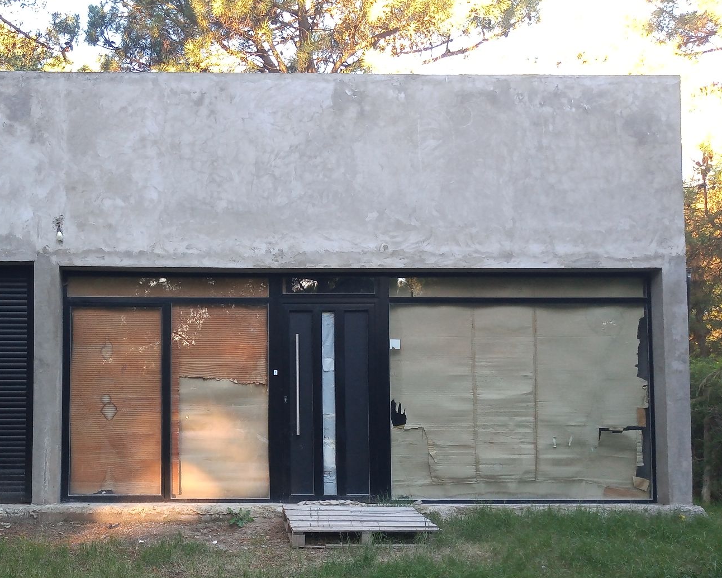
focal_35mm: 29
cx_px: 190
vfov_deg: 49.3
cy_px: 377
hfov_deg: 57.7
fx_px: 620
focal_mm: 3.54
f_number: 2
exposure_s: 1/50
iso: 186
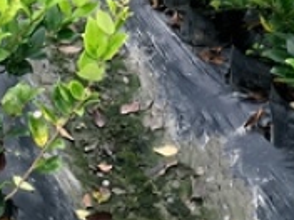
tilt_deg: -14.3
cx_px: -62
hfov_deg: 14.5
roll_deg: +0.7
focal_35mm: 132
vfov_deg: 10.6
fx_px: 1121
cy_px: -173
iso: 25
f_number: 2.2
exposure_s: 1/125
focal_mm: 4.15
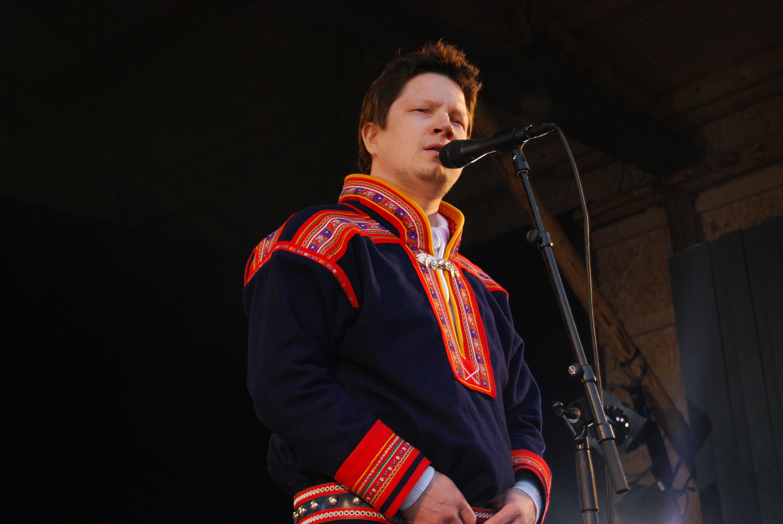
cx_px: 392
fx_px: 1699
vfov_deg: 17.5
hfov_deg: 26.0
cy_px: 262
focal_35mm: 78
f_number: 6.3
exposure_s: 1/160
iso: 800
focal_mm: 52
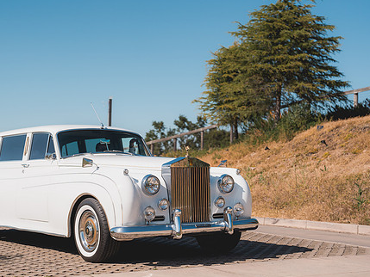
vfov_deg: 22.6
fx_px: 695
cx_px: 140
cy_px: 137
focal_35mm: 65
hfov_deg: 29.7
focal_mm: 50
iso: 50
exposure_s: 1/8000
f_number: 2.5
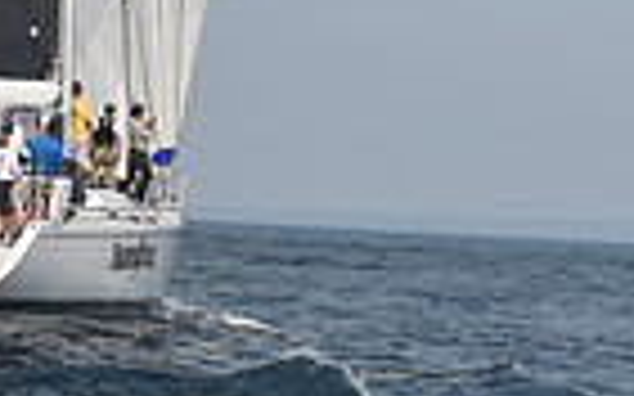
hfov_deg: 7.1
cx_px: 142
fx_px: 5078
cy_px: -810
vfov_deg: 4.3
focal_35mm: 294
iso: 250
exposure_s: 1/1250
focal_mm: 70
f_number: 7.1
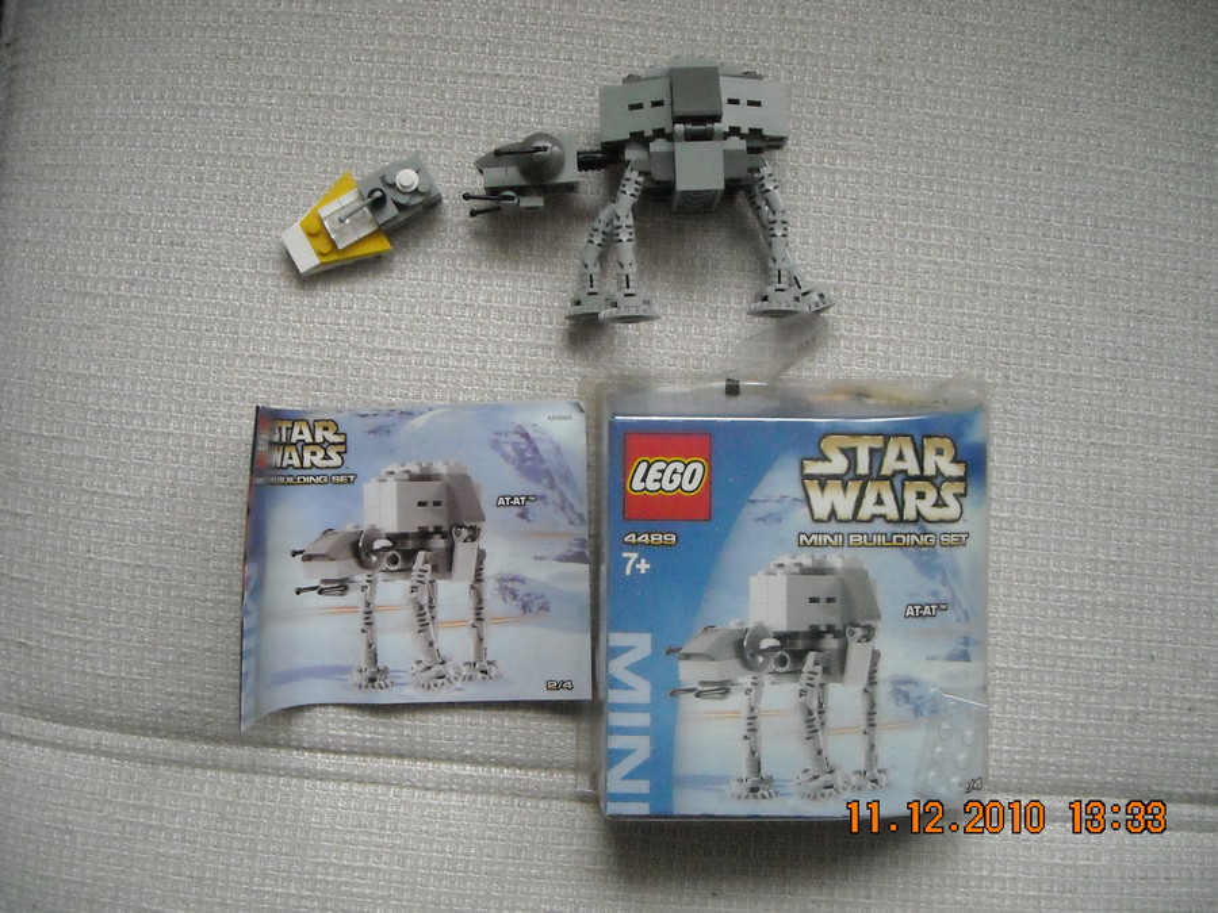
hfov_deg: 52.6
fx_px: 1232
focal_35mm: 35
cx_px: 609
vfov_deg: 40.7
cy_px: 456
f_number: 2.8
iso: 800
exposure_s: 1/44
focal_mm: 5.7
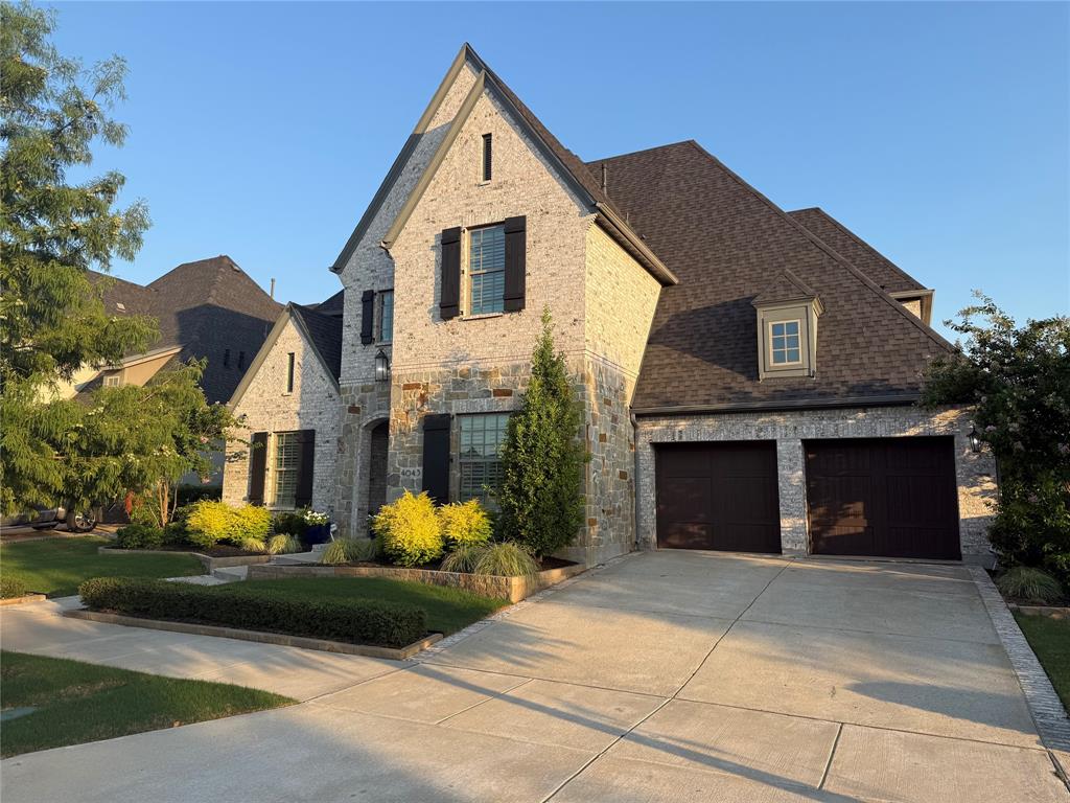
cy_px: 402
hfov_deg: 71.6
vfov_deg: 56.8
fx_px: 742
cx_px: 535
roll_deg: -0.4
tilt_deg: +8.7
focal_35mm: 24
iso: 80
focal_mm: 6.76
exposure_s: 1/1410
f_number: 1.78
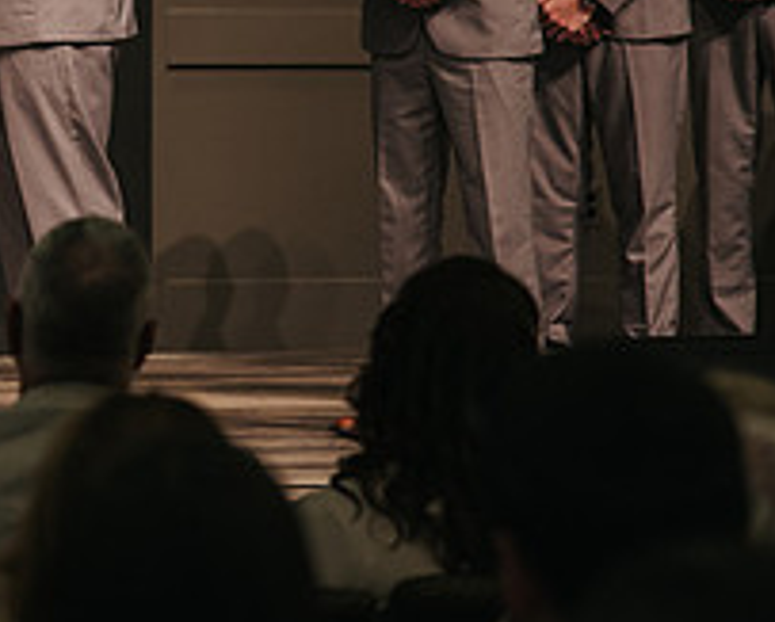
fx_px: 7511
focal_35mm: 327
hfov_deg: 5.9
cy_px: -6
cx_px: -122
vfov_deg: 4.7
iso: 1000
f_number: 4
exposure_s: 1/200
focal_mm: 120
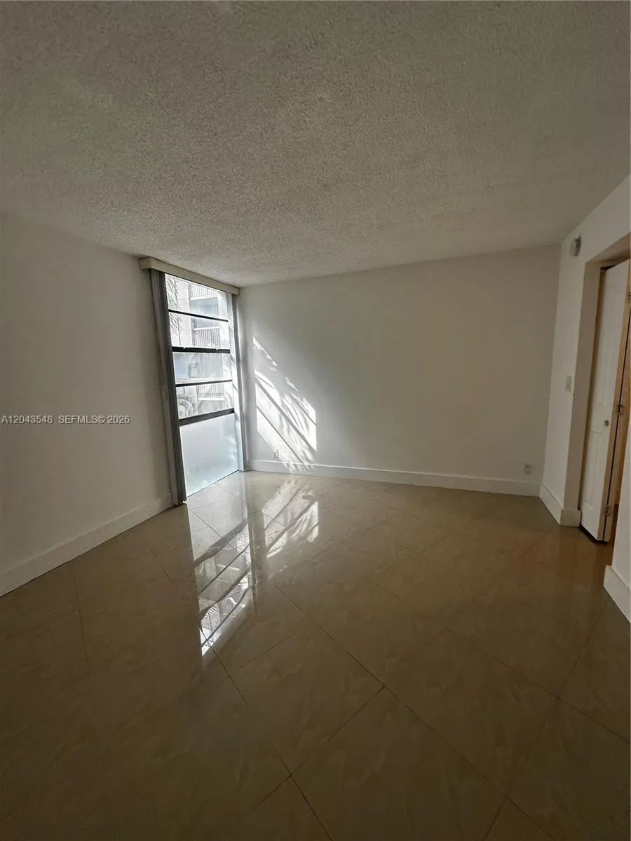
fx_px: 340
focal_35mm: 14
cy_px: 420
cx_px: 316
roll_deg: +1.4
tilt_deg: -6.2
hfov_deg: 85.7
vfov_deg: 102.1
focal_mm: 2.22
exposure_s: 1/143
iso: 40
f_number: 2.2
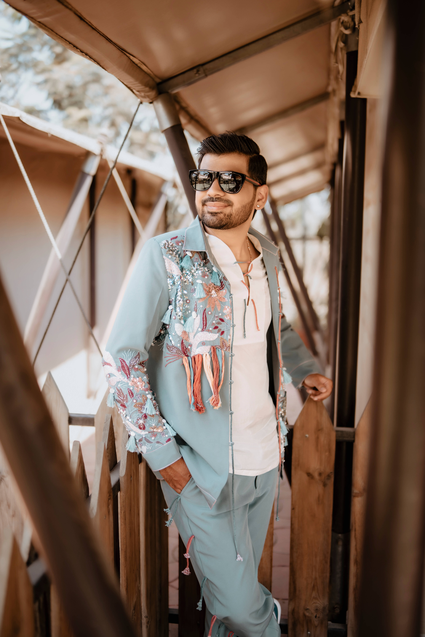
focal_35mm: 35
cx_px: 212
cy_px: 318
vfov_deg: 54.4
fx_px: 620
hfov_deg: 37.9
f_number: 1.4
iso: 100
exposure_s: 1/500
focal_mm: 35
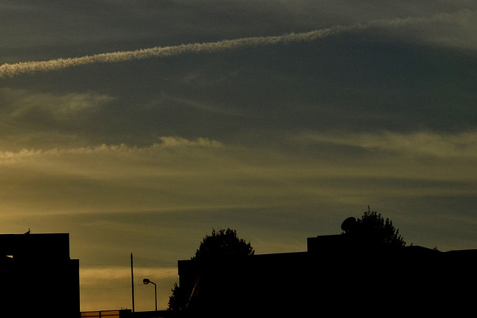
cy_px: 215
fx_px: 2546
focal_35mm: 192
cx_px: 40
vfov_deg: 7.1
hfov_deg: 10.6
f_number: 22
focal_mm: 55
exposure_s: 1/320
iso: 100
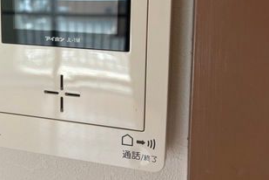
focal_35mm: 49
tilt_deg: -7.0
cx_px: 62
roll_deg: +0.7
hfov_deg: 39.1
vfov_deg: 26.7
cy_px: 23
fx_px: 366
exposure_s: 1/121
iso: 64
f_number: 1.6
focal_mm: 5.96
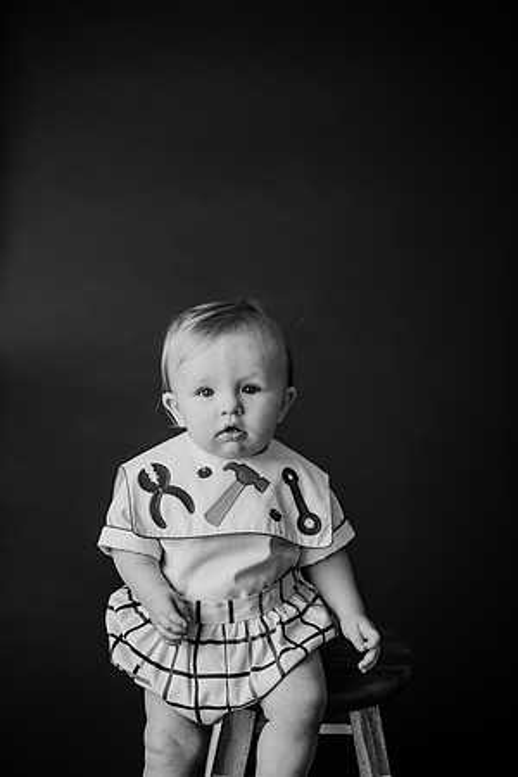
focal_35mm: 50
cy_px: 388
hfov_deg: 27.0
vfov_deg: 39.6
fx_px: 1079
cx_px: 259
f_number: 2.5
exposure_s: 1/200
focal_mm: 50
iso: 100
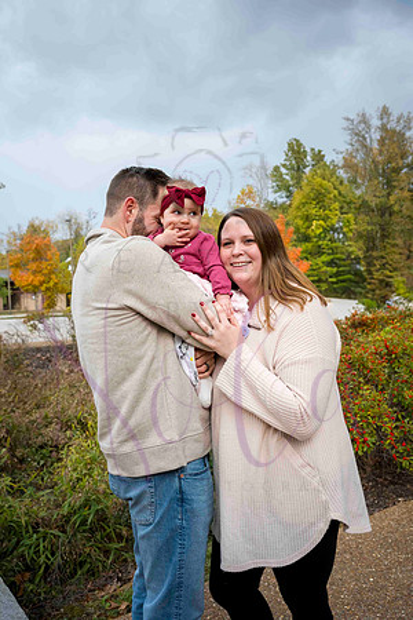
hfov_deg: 42.3
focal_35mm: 31
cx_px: 206
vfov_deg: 60.3
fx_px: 533
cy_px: 310
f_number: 5
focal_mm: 31
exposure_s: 1/500
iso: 400
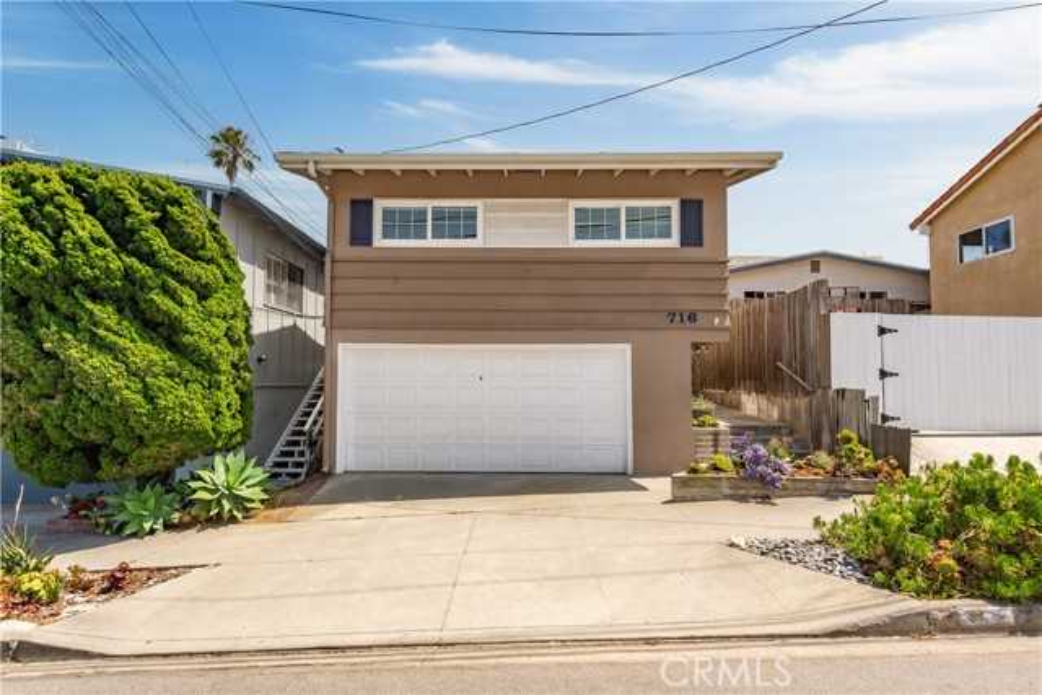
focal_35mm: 19
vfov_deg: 64.6
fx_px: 550
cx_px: 521
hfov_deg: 86.9
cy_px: 348
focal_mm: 19
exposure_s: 1/640
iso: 200
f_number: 11
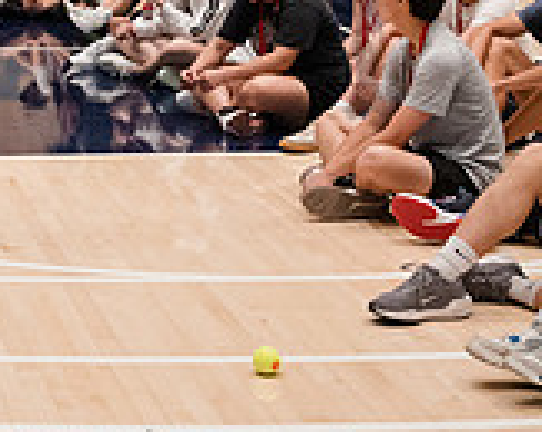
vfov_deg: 13.1
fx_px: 1826
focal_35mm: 114
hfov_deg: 16.4
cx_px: -63
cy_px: -101
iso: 5000
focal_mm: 34
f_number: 4
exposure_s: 1/500
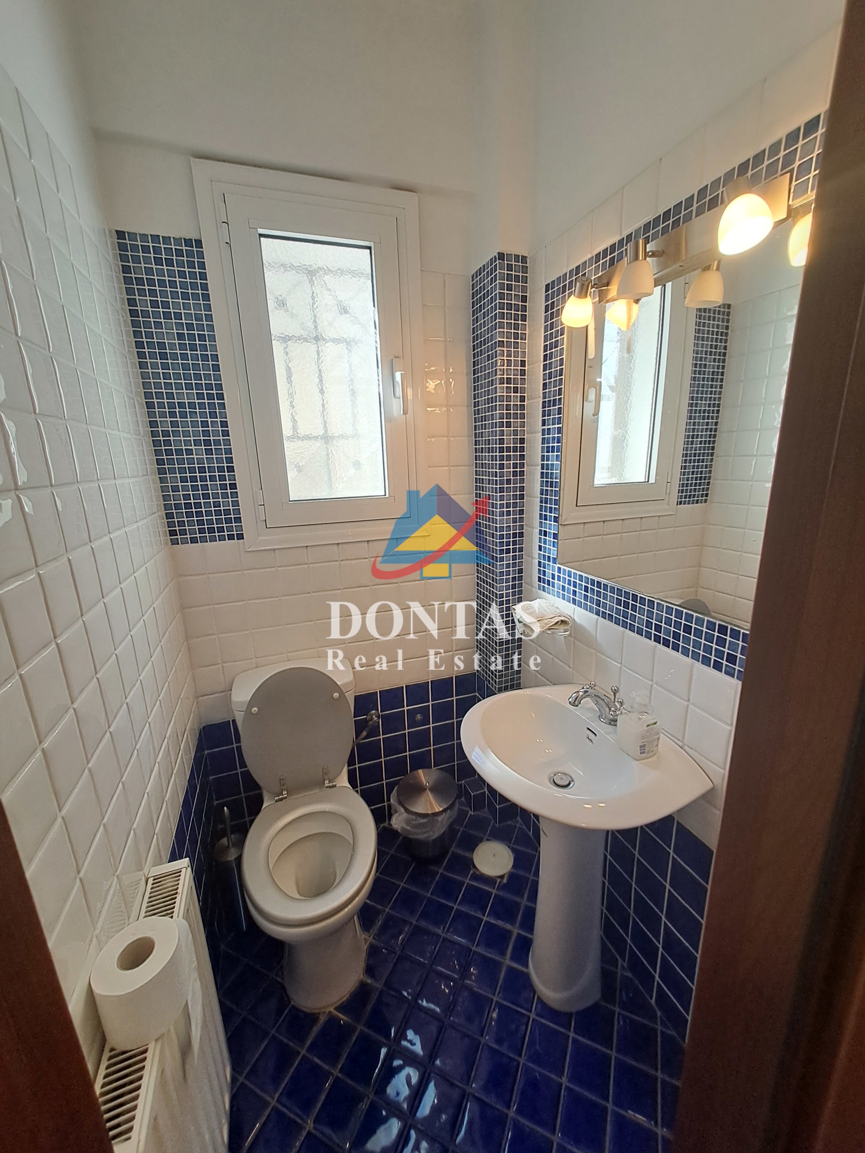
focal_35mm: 13
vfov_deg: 106.2
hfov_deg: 89.9
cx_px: 432
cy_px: 576
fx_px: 433
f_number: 2.2
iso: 64
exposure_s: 1/100
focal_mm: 1.42
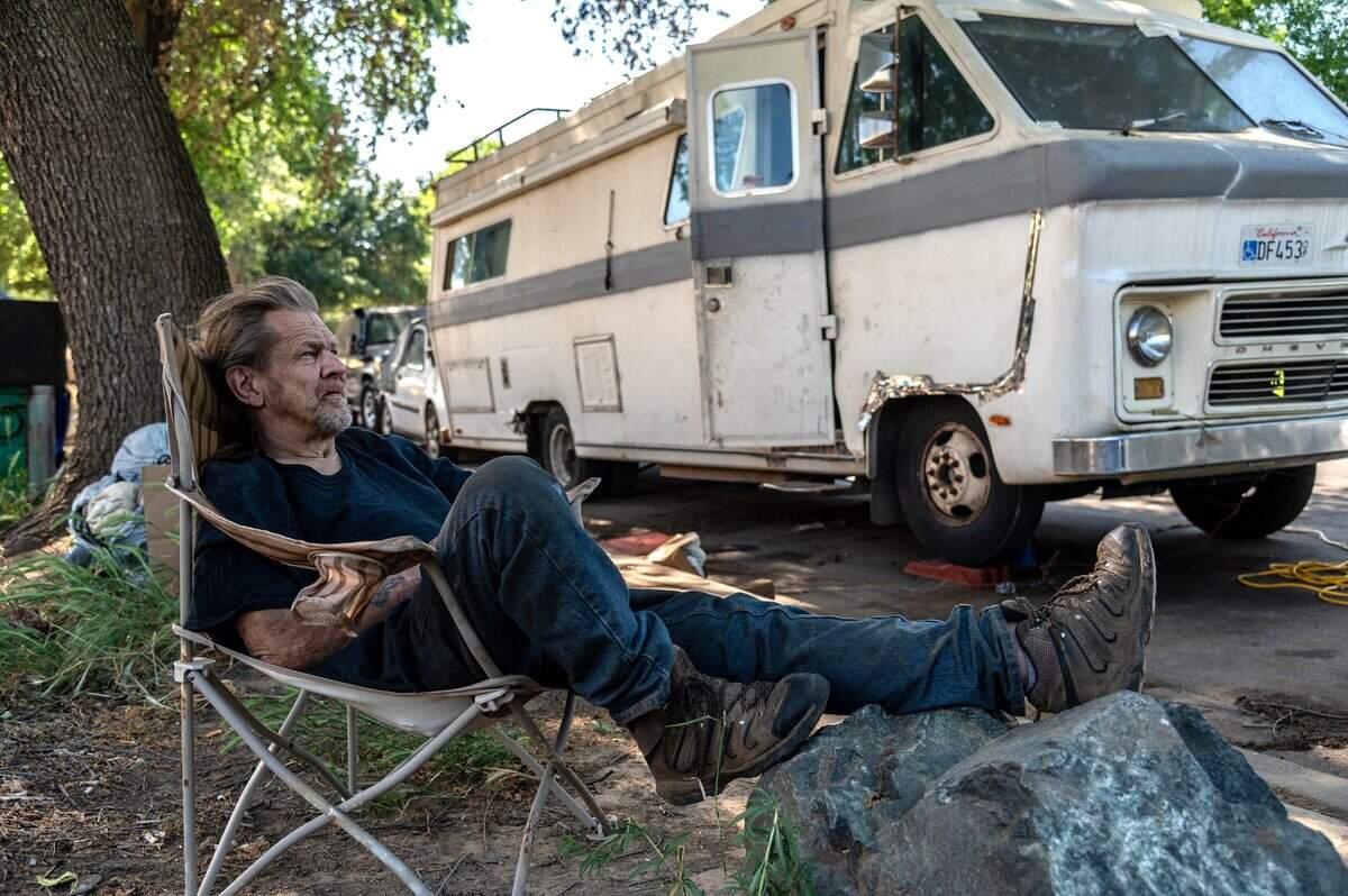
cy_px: 448
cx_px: 674
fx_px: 1197
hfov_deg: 58.8
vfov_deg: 41.0
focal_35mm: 32
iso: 400
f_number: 4
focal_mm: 32
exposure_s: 1/640
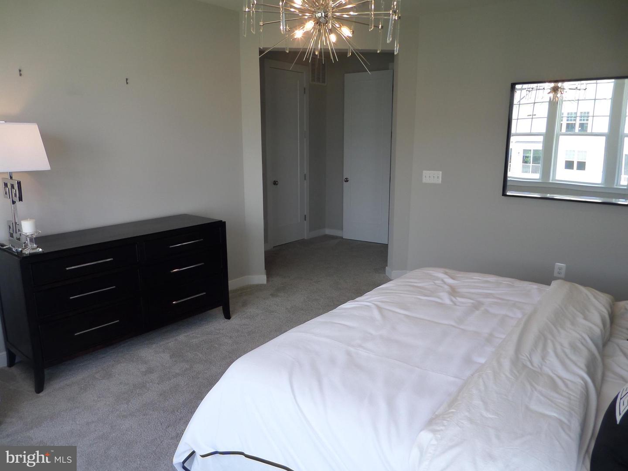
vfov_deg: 56.8
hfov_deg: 71.6
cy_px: 236
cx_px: 314
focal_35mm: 24
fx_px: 435
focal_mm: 4
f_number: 3.2
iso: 100
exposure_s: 1/90
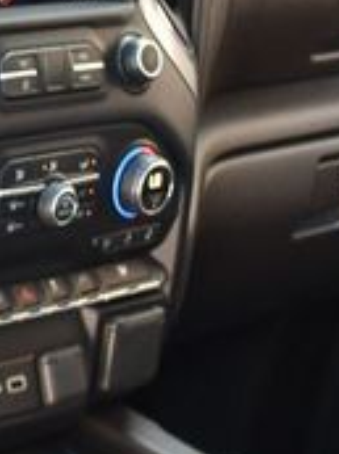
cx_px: -384
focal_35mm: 157
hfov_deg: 8.8
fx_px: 2058
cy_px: 171
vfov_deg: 12.6
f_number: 3.8
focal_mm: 22
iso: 900
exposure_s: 1/125
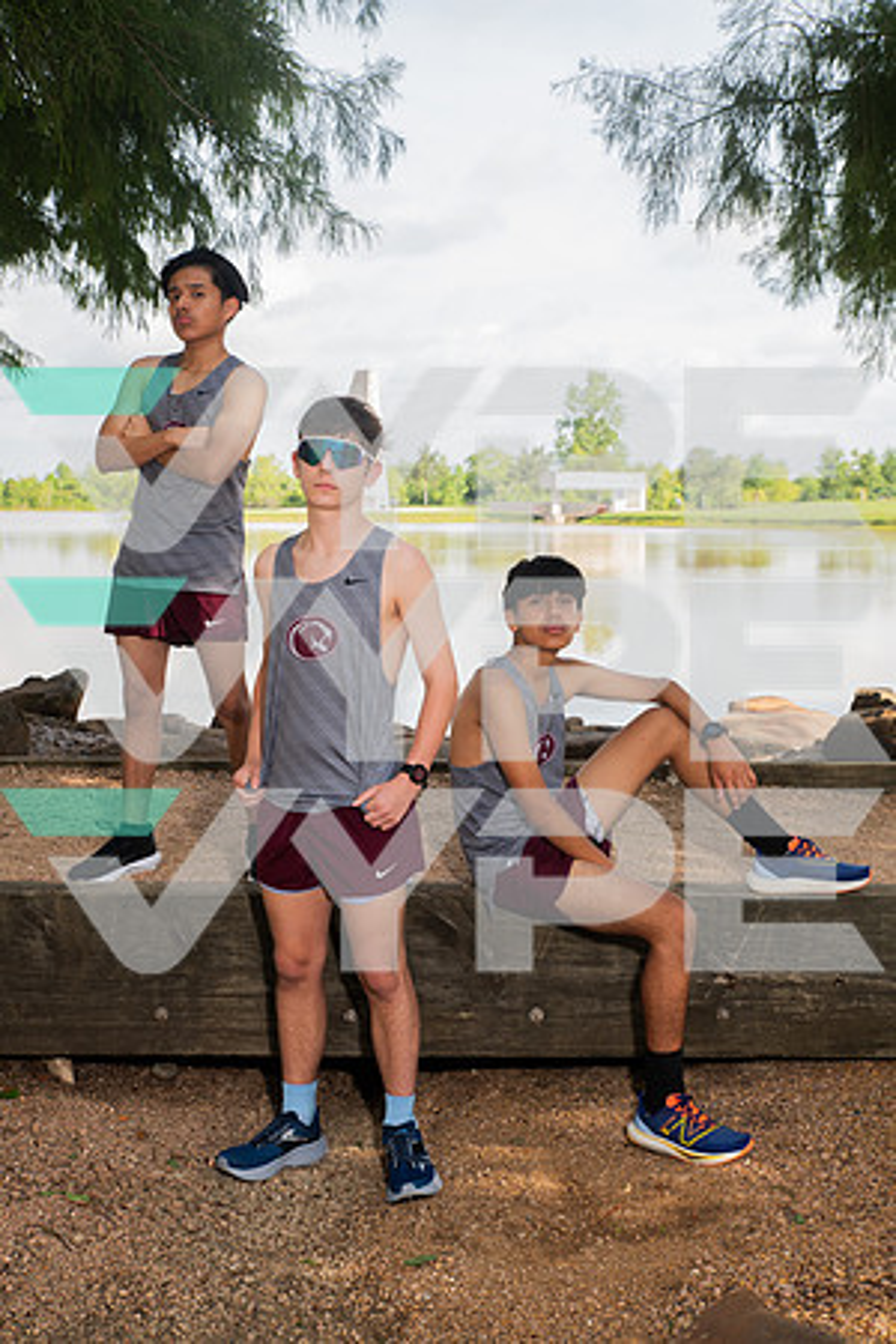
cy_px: 672
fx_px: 1717
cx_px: 448
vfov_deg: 42.7
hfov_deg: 29.2
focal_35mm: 46
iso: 250
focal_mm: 46
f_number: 7.1
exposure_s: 1/250
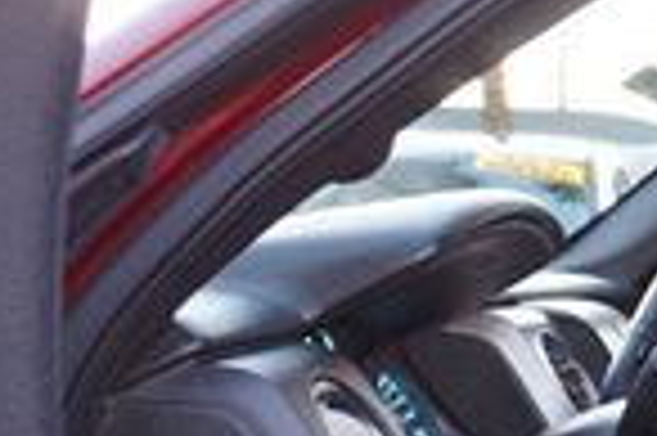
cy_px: 584
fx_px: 1914
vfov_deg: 12.6
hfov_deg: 16.7
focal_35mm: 105
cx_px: 1125
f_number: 4
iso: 1000
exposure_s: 1/160
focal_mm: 16
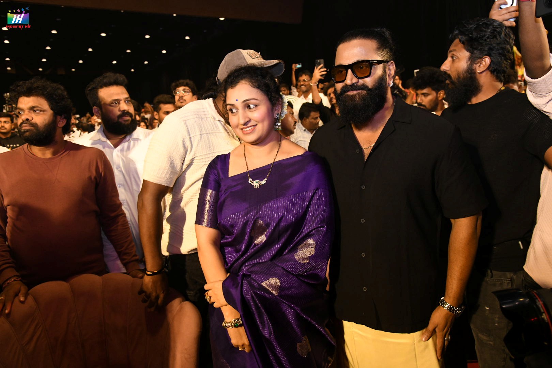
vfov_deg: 43.6
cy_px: 184
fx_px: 460
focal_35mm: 30
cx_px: 276
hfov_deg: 61.9
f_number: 6.3
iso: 3200
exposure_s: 1/125
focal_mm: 30
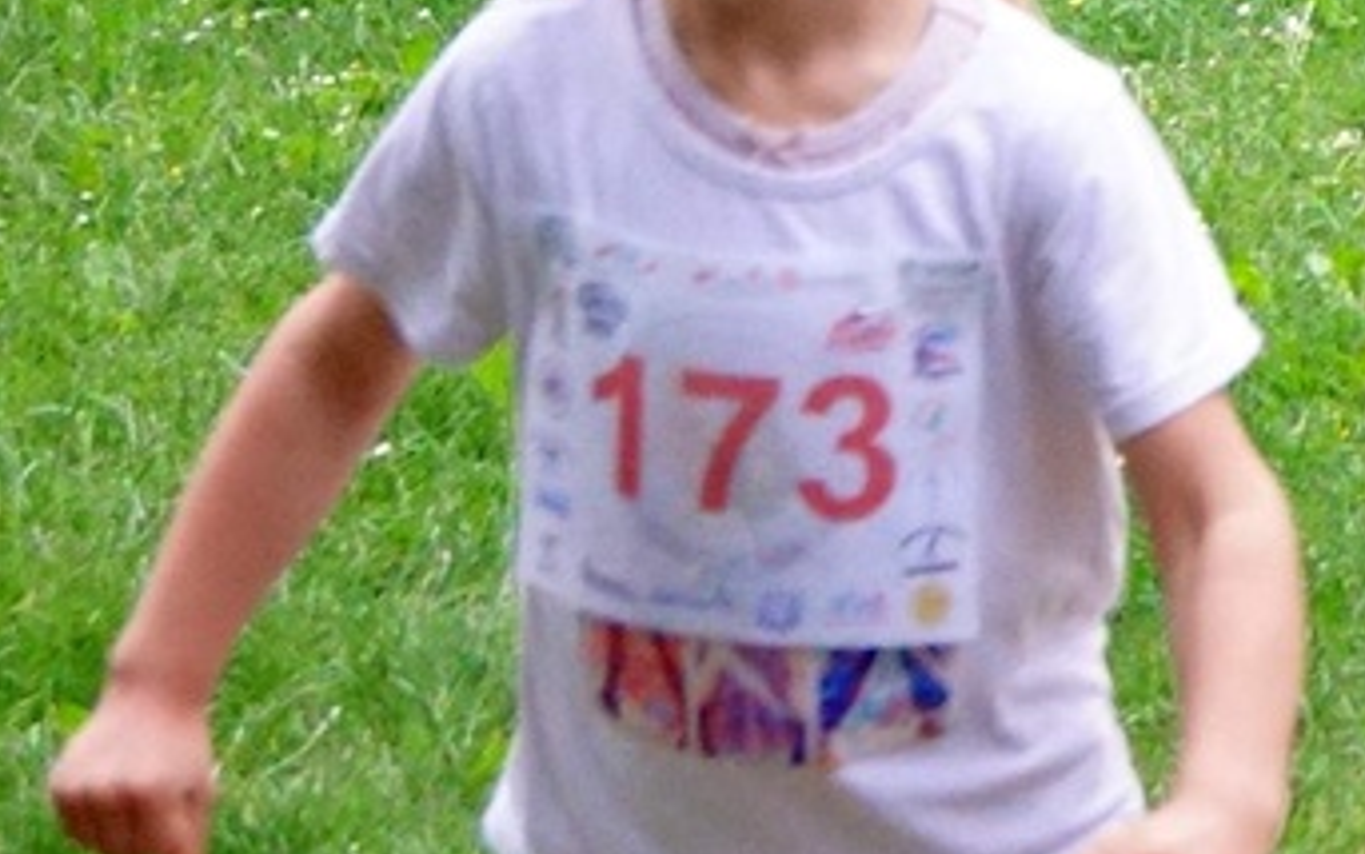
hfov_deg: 8.0
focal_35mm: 250
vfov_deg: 5.2
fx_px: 9318
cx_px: 2806
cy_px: -427
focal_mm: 35
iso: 2000
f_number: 5
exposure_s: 1/320
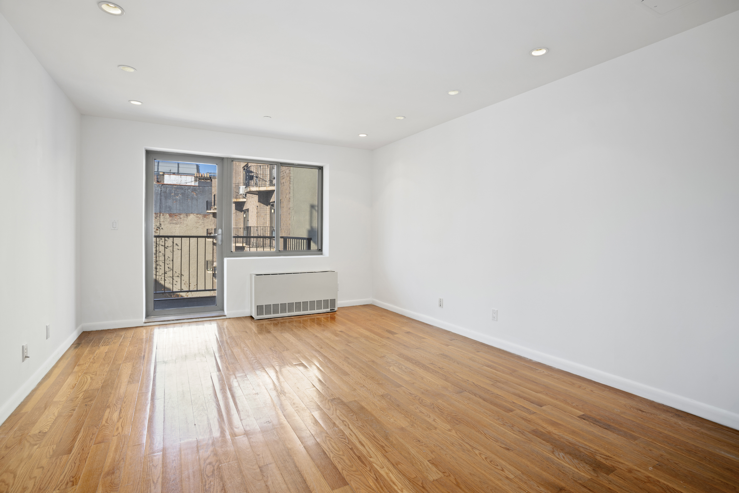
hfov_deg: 93.3
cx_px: 370
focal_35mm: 17
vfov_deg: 70.4
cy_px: 246
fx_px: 349
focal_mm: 17
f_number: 8
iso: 100
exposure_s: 1
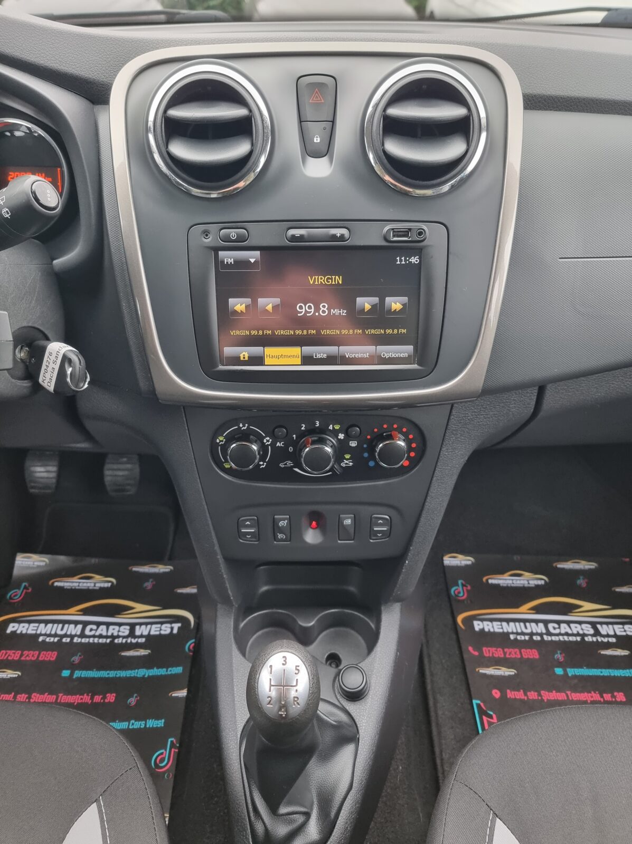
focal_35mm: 24
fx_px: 585
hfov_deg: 56.7
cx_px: 316
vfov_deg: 71.6
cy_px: 422
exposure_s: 1/100
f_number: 1.8
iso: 320
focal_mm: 6.7
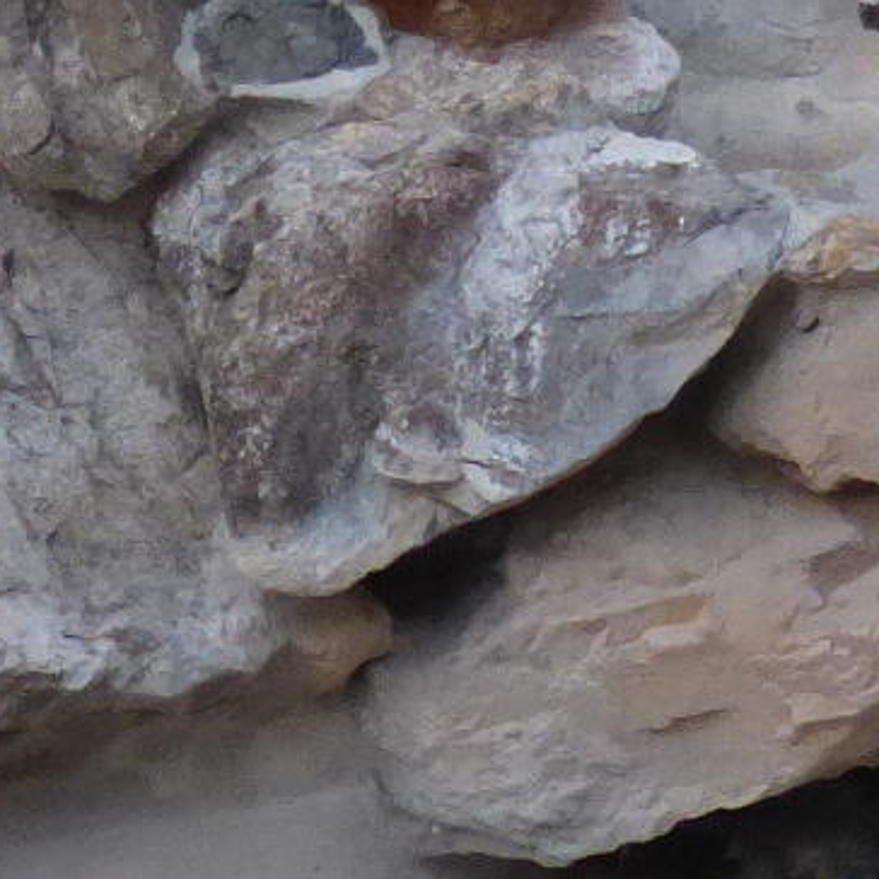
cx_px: 1205
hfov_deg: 6.5
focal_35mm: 267
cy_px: -563
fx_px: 7671
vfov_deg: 6.4
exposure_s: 1/60
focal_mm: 7.37
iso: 320
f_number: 3.6
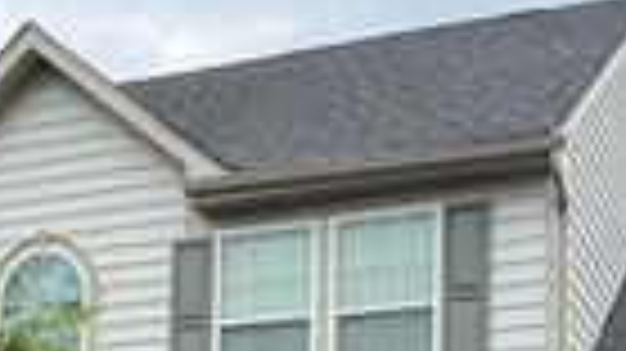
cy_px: 569
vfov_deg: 12.1
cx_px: 194
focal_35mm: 94
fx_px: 1559
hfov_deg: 22.6
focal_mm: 6.76
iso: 100
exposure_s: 1/3425
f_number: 1.78
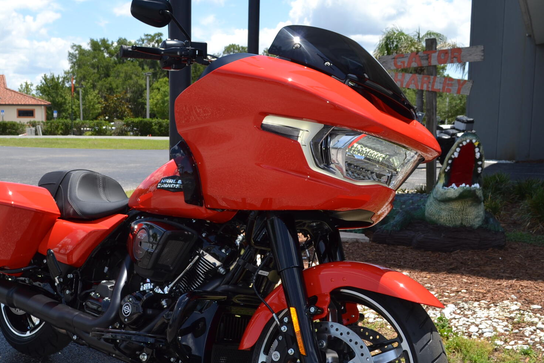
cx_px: 204
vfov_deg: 29.7
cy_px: 236
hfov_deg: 43.3
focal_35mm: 45
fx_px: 680
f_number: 7.1
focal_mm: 22
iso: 100
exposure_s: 1/200
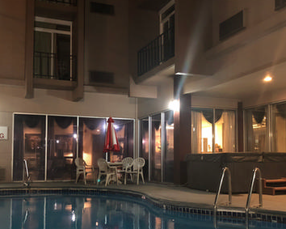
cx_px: 134
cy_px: 144
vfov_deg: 34.7
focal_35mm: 43
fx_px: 364
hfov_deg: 42.9
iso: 100
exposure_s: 1/4
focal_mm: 4
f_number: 1.8
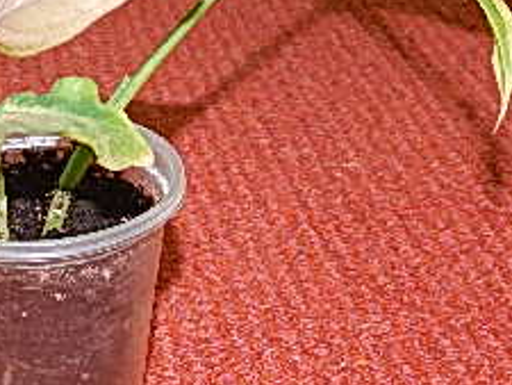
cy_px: 155
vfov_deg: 13.7
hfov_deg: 17.9
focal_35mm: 108
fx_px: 1598
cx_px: 59
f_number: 3.4
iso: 200
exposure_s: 1/30
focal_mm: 6.8
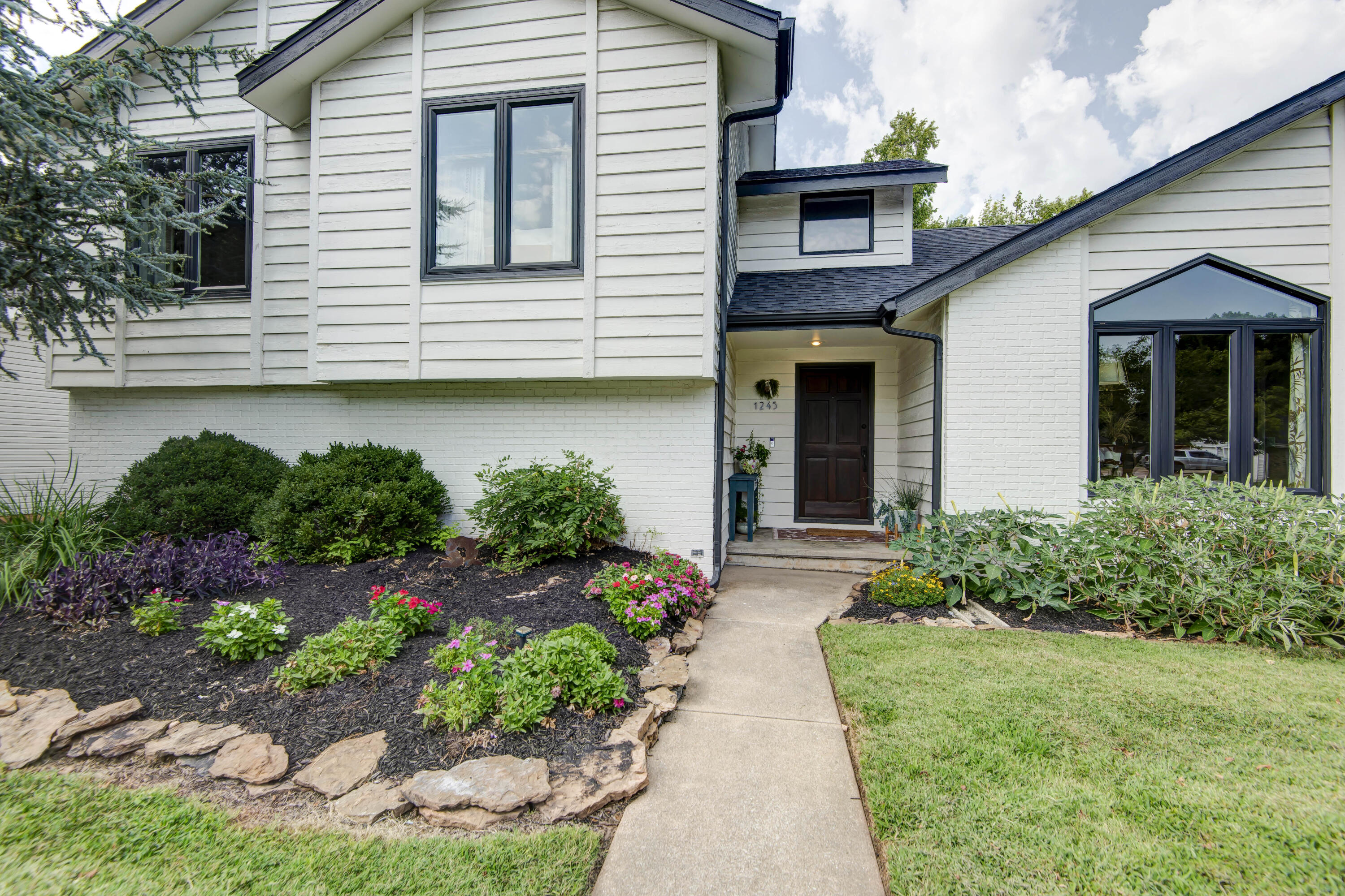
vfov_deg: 73.7
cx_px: 672
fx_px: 598
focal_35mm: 16
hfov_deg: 96.7
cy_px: 448
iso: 100
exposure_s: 1/250
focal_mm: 16
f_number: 6.7
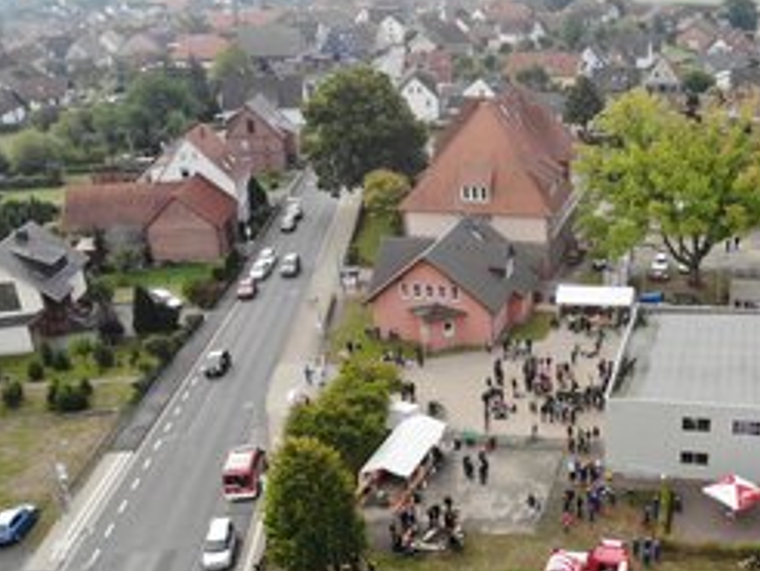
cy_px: 420
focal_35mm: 39
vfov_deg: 36.1
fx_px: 857
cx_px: 587
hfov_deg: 45.8
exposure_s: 1/248
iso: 100
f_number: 2.8
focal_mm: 4.5
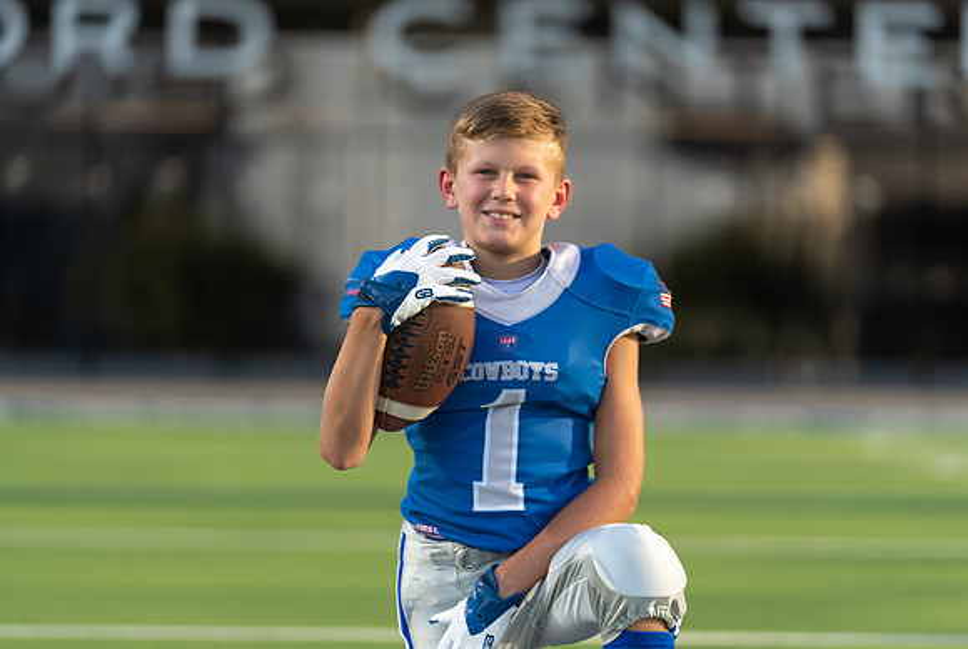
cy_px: 316
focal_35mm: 172
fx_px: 4640
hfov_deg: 11.9
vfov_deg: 8.0
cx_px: 500
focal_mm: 162
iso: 100
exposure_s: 1/640
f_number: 2.8
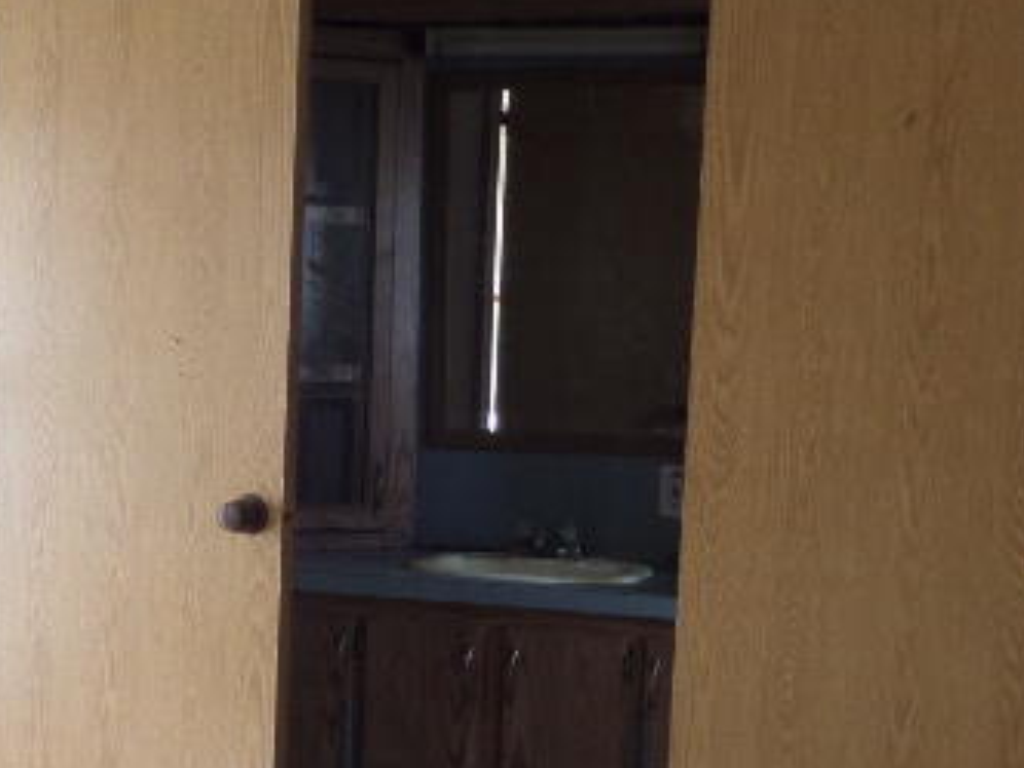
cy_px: 552
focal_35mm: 74
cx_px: 327
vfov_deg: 19.8
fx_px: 2189
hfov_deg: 26.2
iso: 160
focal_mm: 4
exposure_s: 1/30
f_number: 3.2
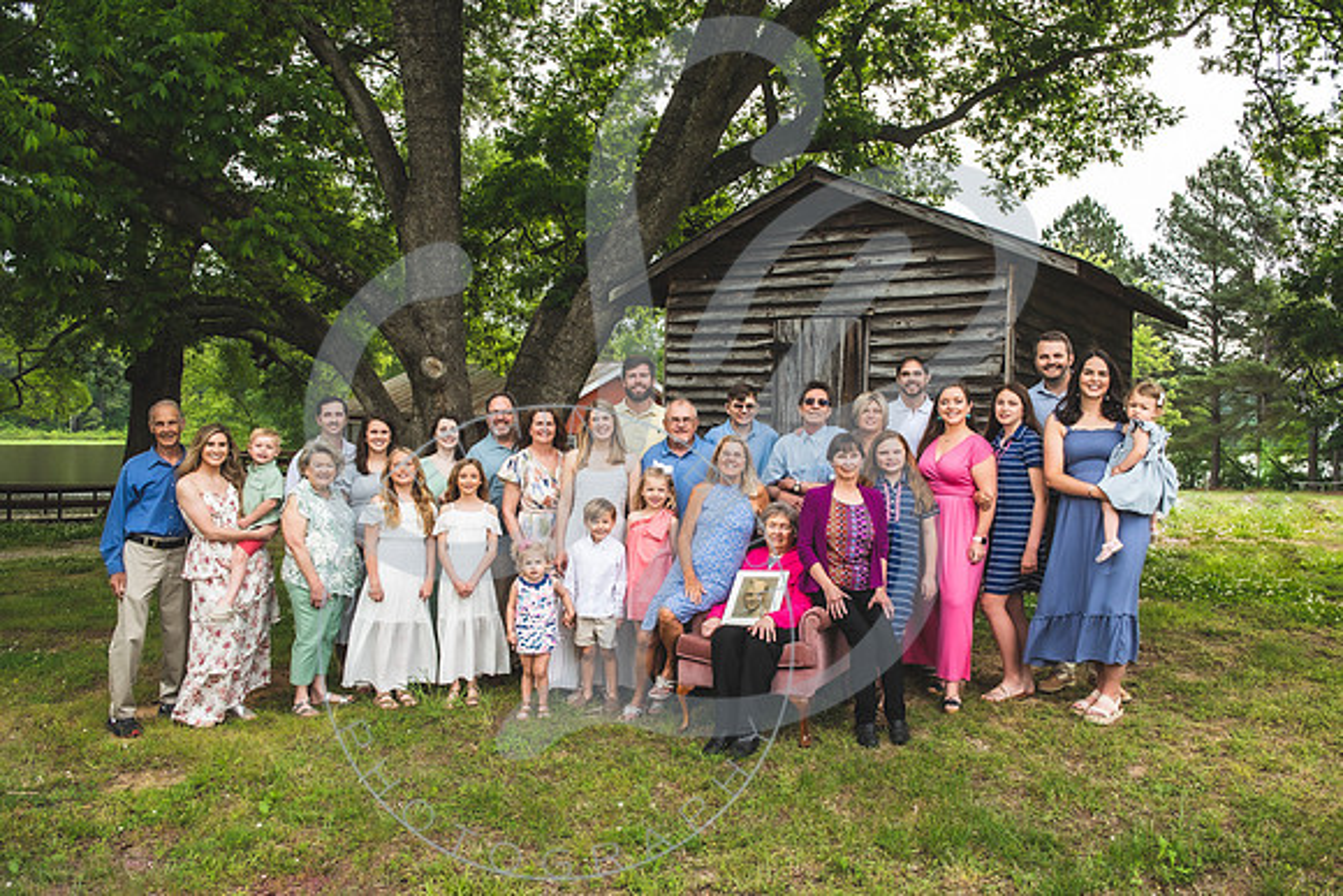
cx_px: 680
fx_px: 1021
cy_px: 448
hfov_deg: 66.6
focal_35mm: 27
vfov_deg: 47.4
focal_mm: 27
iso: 160
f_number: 5.6
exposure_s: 1/200
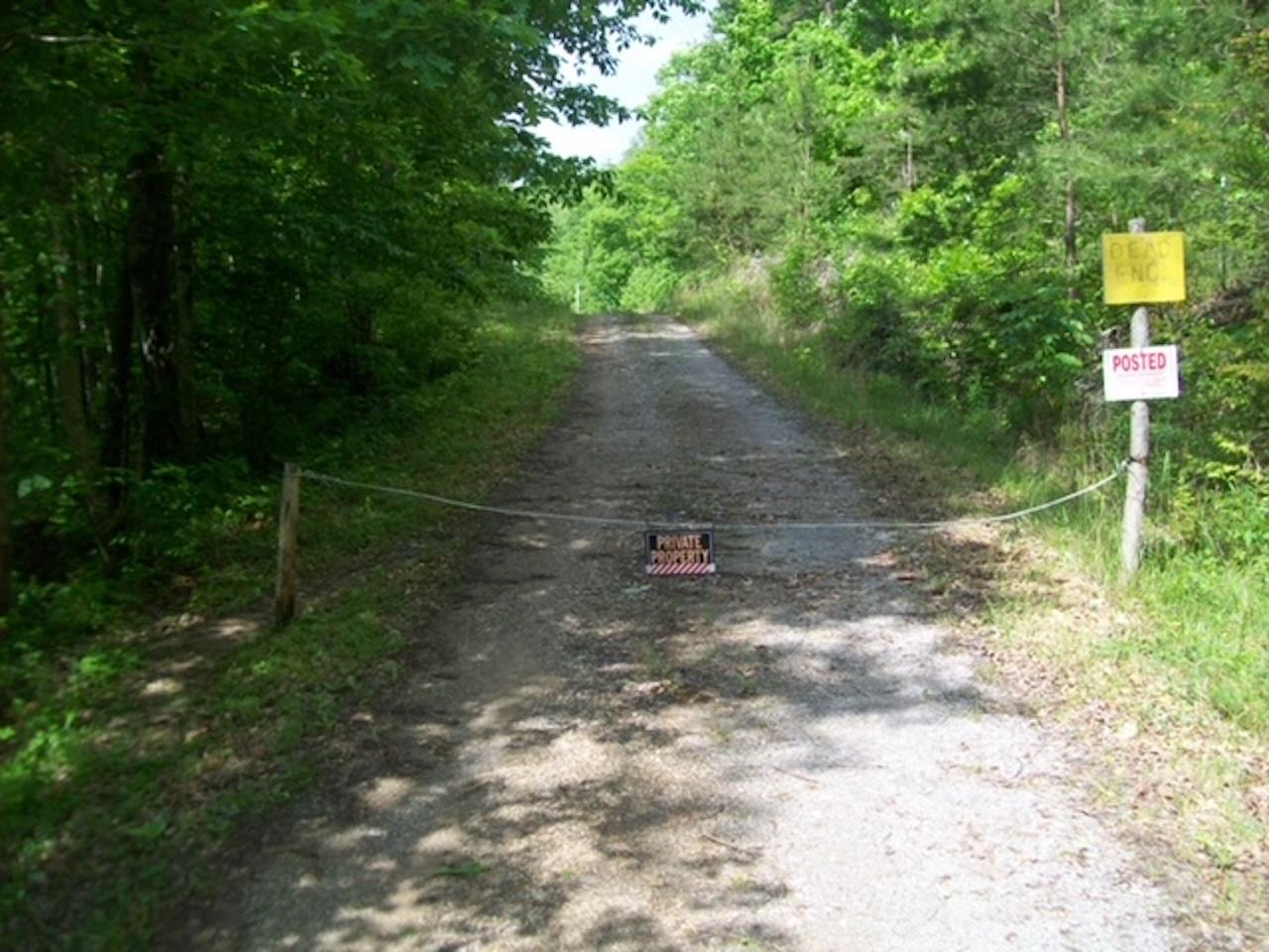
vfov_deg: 41.8
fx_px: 1246
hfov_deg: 54.0
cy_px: 476
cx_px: 634
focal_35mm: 34
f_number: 2.7
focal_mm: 6.1
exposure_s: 1/400
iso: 64
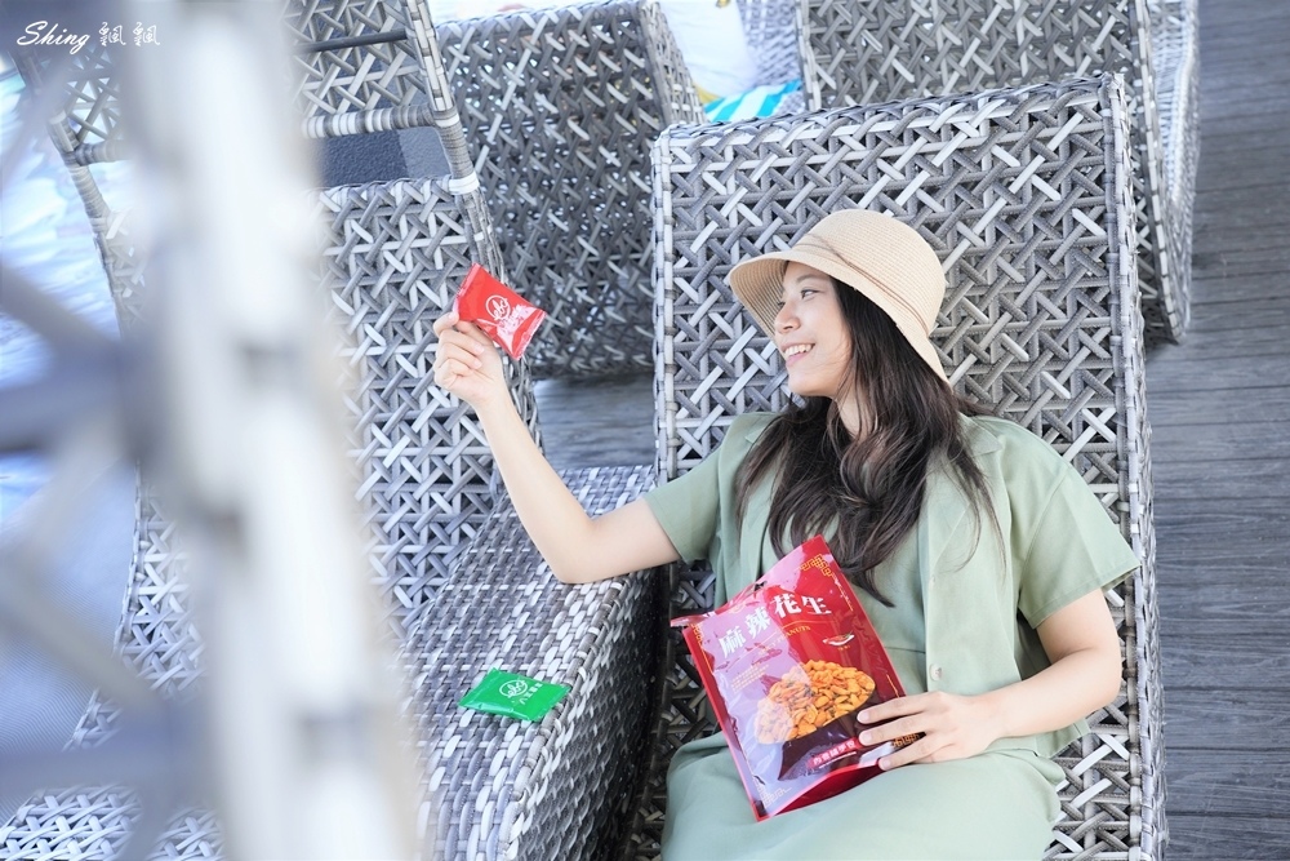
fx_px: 1720
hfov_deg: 41.1
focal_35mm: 48
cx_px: 645
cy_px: 430
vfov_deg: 28.1
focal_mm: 48
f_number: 5.6
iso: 100
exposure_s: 1/50
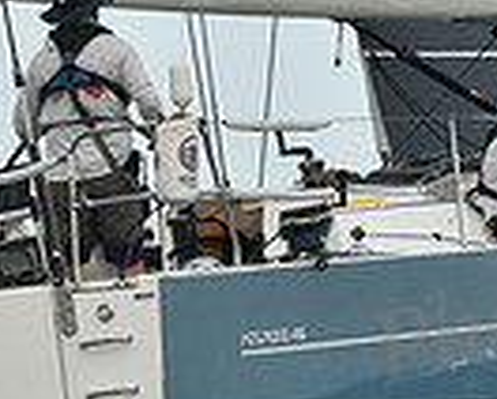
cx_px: 184
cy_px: 145
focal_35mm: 288
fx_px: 4243
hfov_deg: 6.7
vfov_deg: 5.4
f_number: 6.3
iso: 250
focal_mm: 70
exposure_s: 1/800
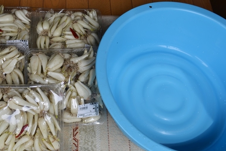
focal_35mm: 46
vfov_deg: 29.2
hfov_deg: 42.6
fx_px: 289
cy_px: 73
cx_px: 94
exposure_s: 1/250
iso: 250
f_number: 8
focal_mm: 35
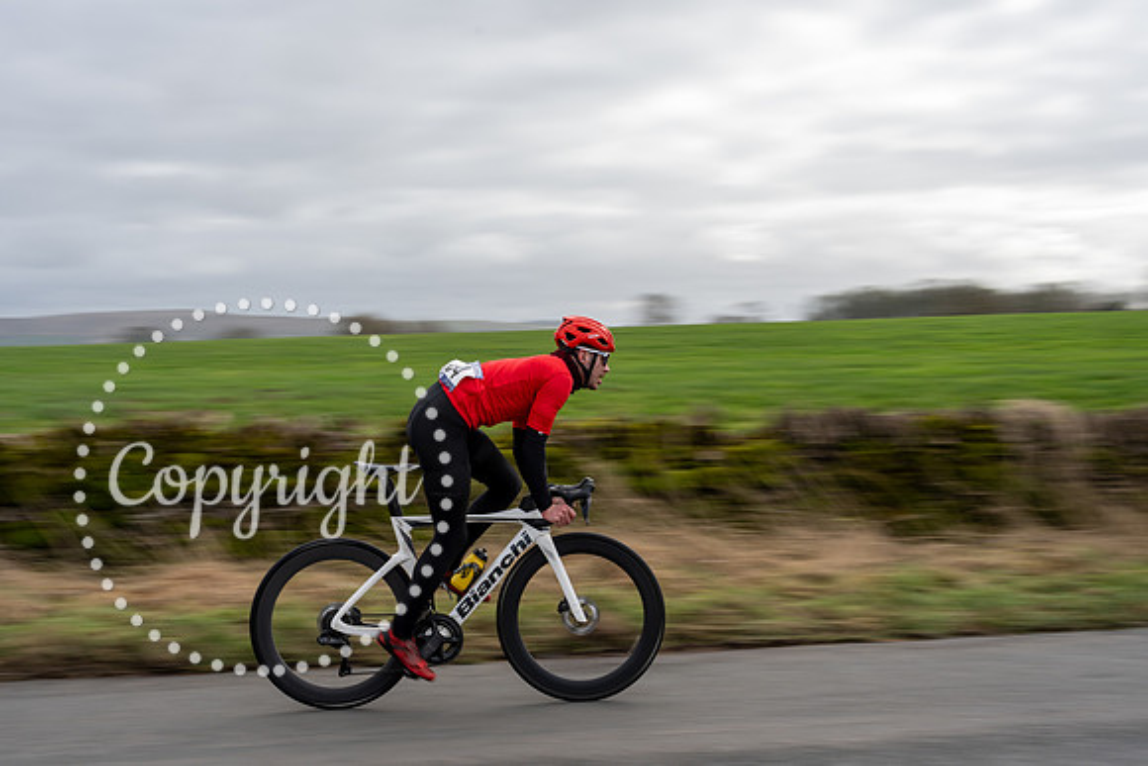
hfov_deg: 41.9
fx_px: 1499
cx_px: 574
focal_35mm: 47
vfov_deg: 28.7
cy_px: 383
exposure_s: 1/60
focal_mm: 47
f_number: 11
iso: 100
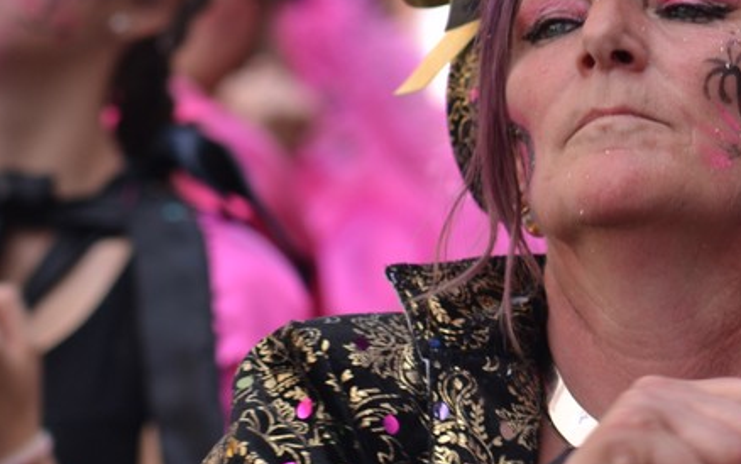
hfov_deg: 6.4
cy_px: 194
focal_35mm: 329
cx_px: 656
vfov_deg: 4.0
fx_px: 6646
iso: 100
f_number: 2.8
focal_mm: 92
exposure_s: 1/400
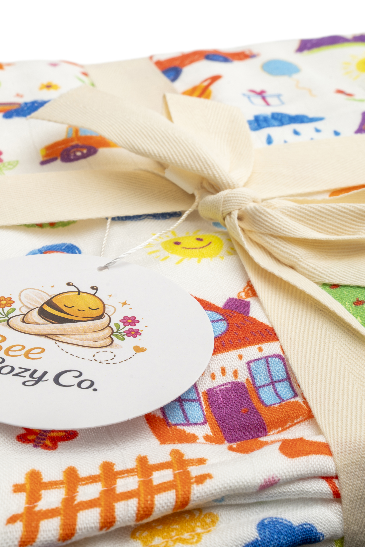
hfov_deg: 17.7
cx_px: 43
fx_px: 1156
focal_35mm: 76
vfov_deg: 26.7
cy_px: 273
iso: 160
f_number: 18
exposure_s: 1/200
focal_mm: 50
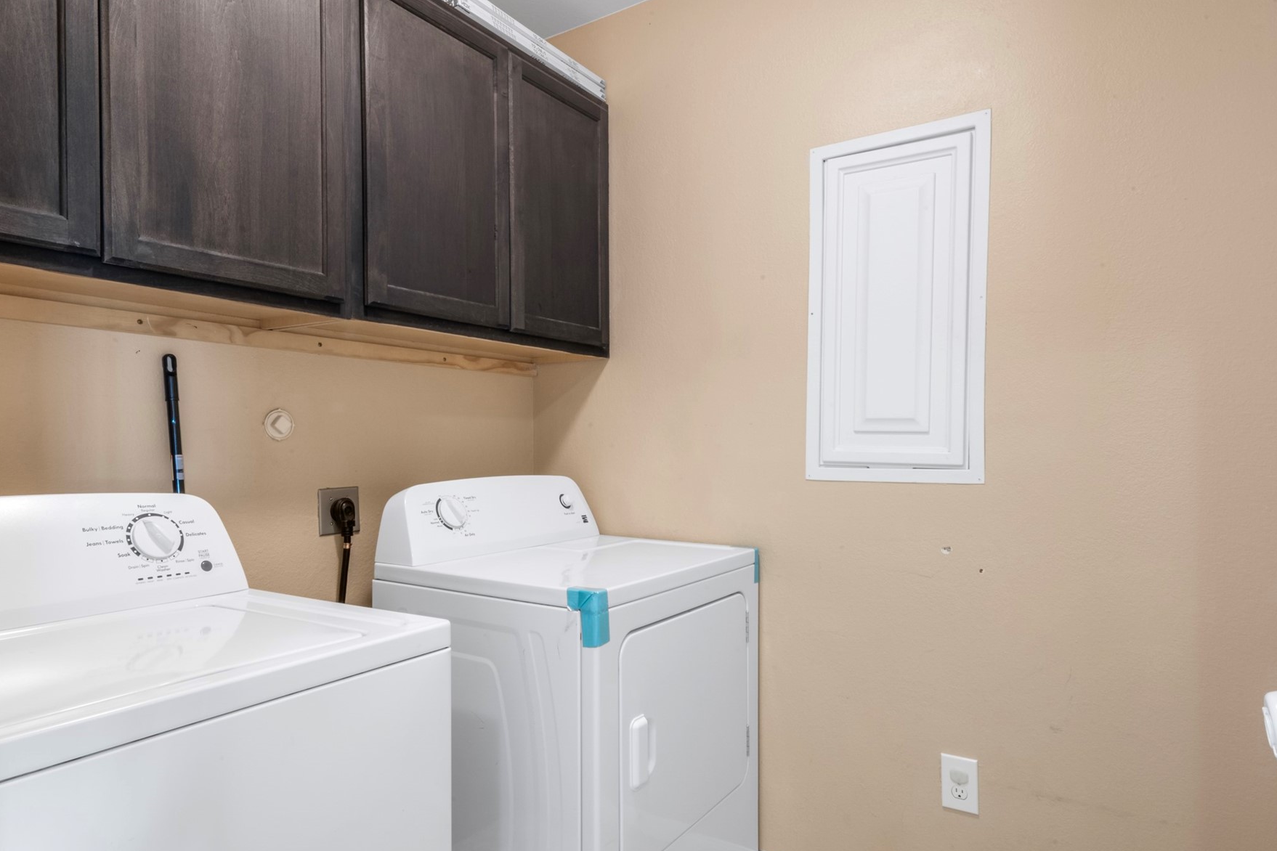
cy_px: 455
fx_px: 745
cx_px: 633
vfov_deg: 59.4
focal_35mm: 21
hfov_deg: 81.2
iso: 250
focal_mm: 17
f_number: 9
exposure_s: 15
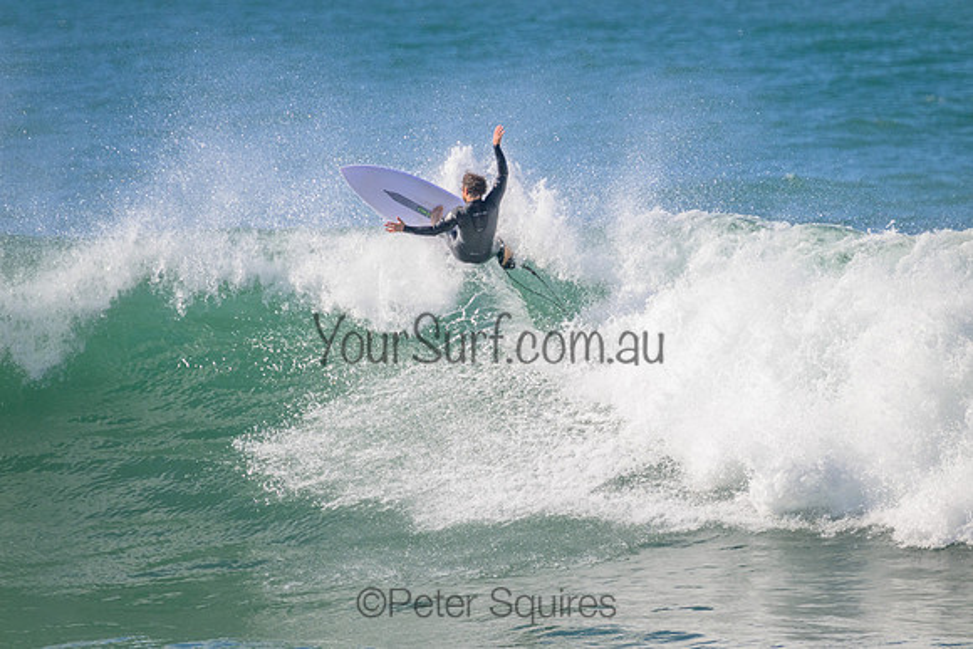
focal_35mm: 800
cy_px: 324
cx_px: 486
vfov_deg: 1.7
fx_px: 21626
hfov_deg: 2.6
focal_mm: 800
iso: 1250
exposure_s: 1/2000
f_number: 11
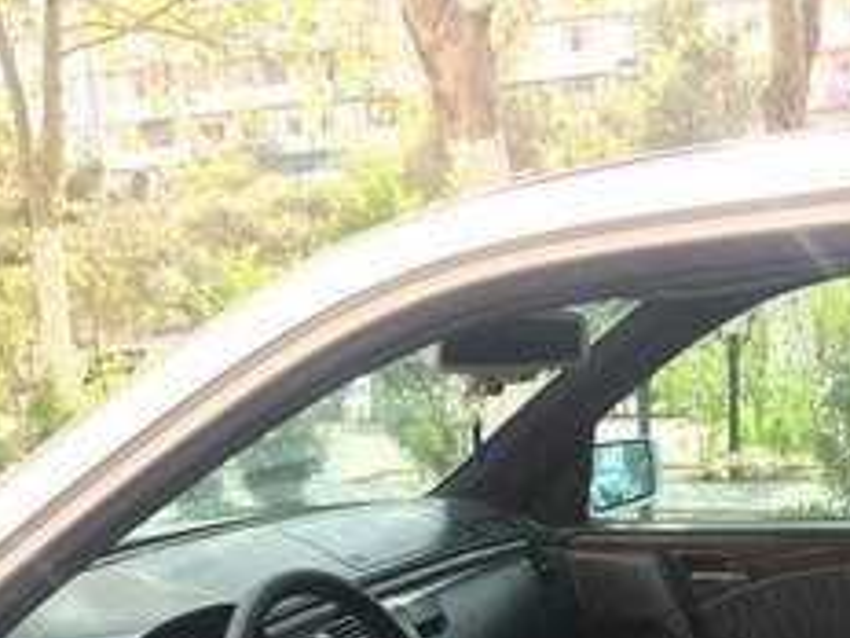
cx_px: 495
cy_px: 726
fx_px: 1522
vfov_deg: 22.2
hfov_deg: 31.1
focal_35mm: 62
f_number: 2.2
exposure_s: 1/100
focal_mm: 4.15
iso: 40
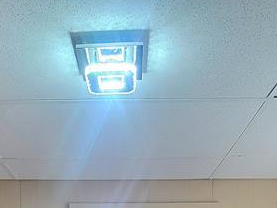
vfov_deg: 20.9
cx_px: 111
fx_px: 384
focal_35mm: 48
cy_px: 373
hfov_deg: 39.5
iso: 200
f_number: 2.2
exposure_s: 1/60.2
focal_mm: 2.2
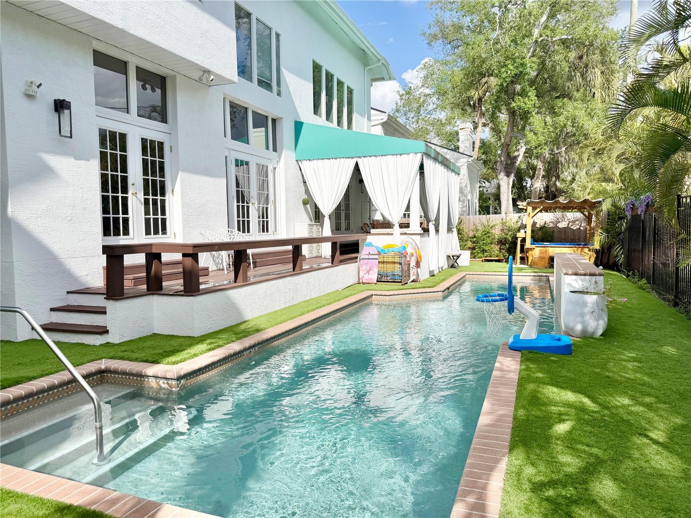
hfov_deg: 71.6
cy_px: 259
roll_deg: +0.8
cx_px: 346
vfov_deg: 56.8
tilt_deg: -2.7
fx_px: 479
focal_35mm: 24
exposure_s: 1/6711
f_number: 1.78
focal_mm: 6.76
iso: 80
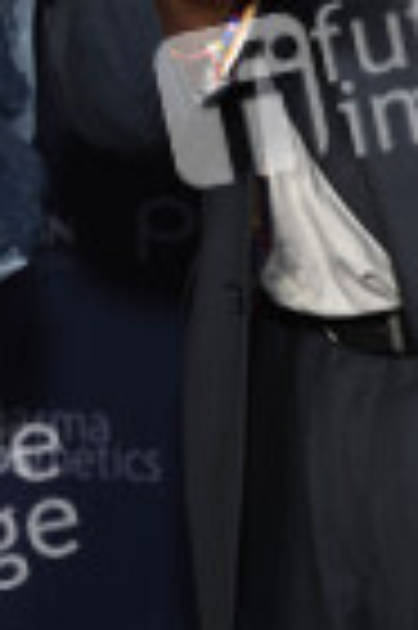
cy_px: -144
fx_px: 3893
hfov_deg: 6.1
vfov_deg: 9.1
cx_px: -22
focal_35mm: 223
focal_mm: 78
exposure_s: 1/400
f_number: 3.5
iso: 640
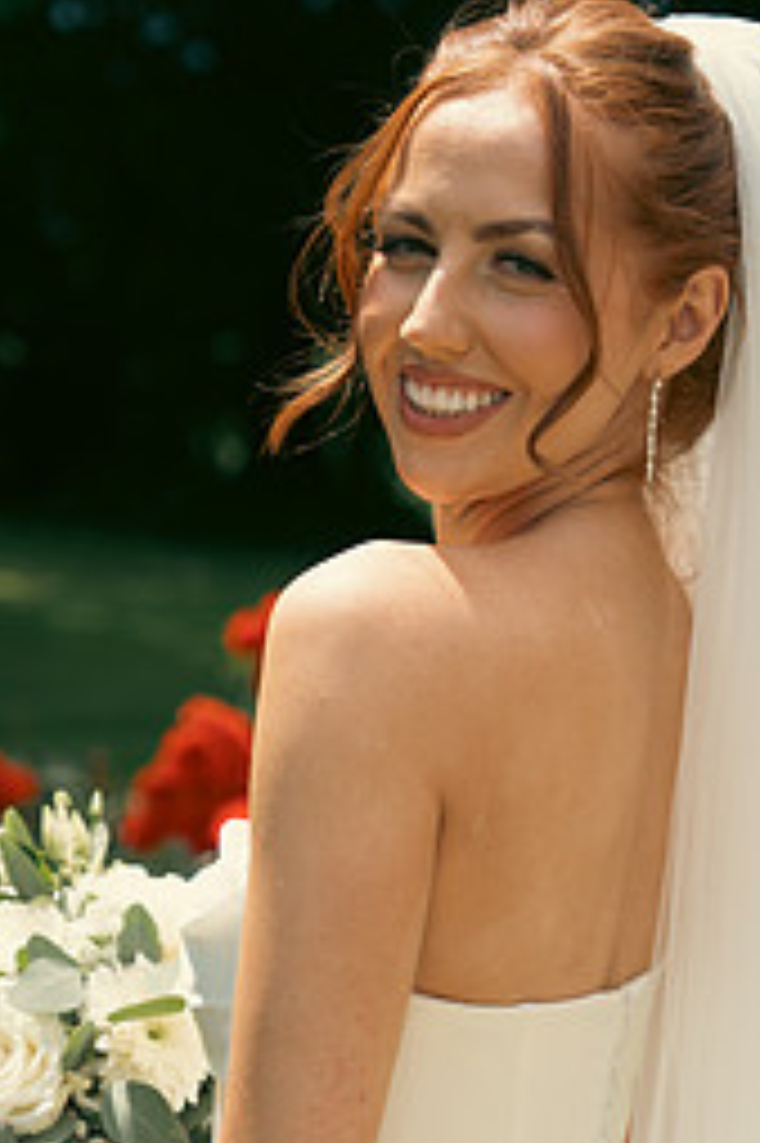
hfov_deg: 13.5
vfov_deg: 20.0
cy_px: 891
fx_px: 3202
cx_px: 238
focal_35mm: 101
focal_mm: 57
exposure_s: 1/1250
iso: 125
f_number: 3.5
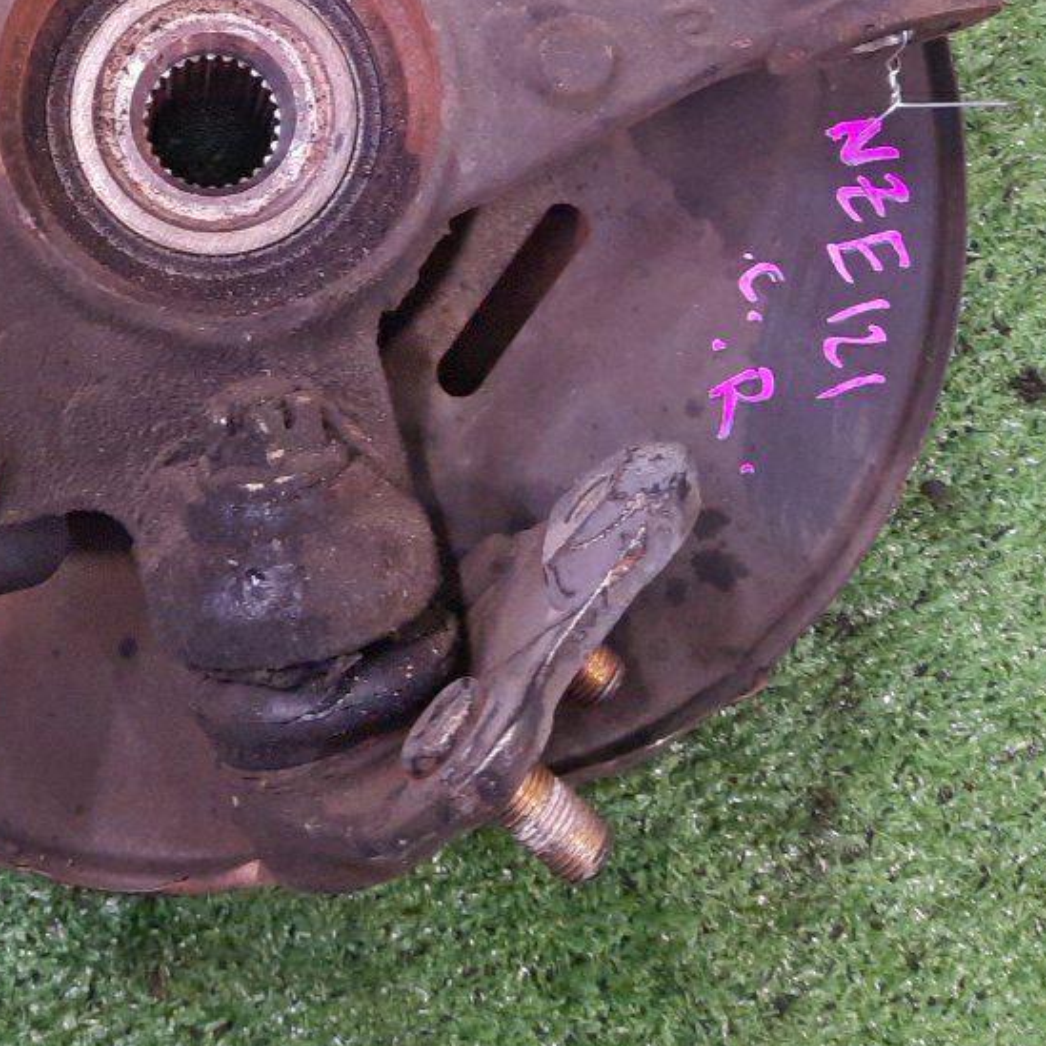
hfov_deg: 28.4
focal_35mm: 58
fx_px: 1983
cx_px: 97
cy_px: 38
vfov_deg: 28.0
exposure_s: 1/25
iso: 348
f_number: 2
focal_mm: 4.6
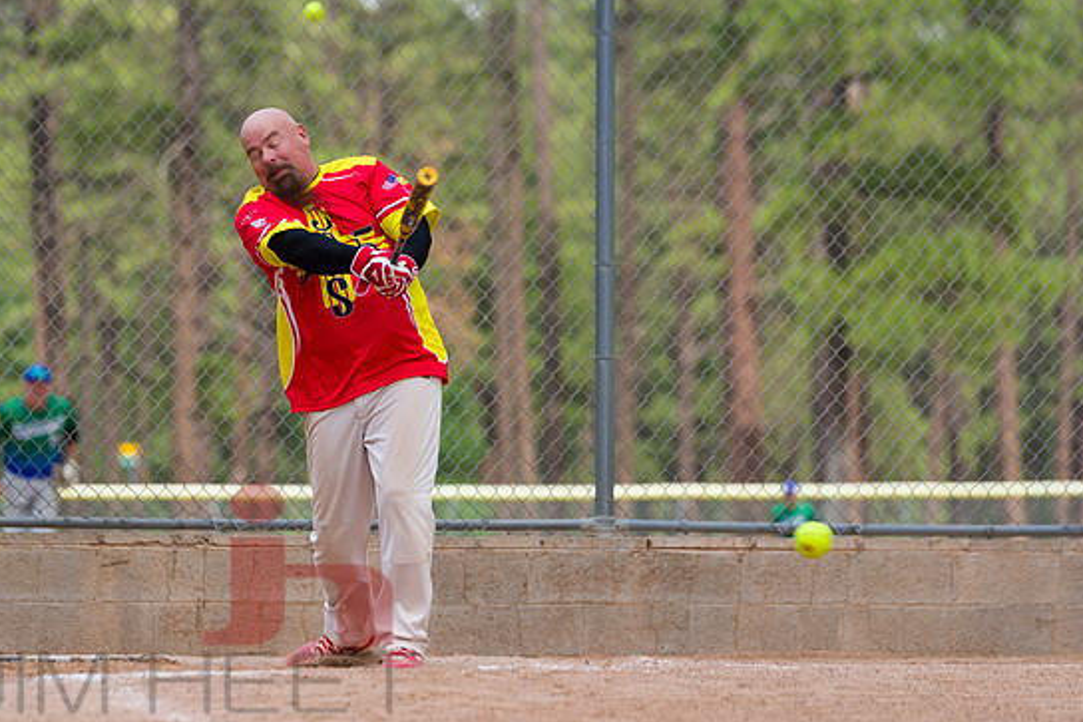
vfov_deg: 3.6
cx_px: 514
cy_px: 379
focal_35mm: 384
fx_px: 11554
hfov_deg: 5.4
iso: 800
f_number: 7.1
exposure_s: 1/1000
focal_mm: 360
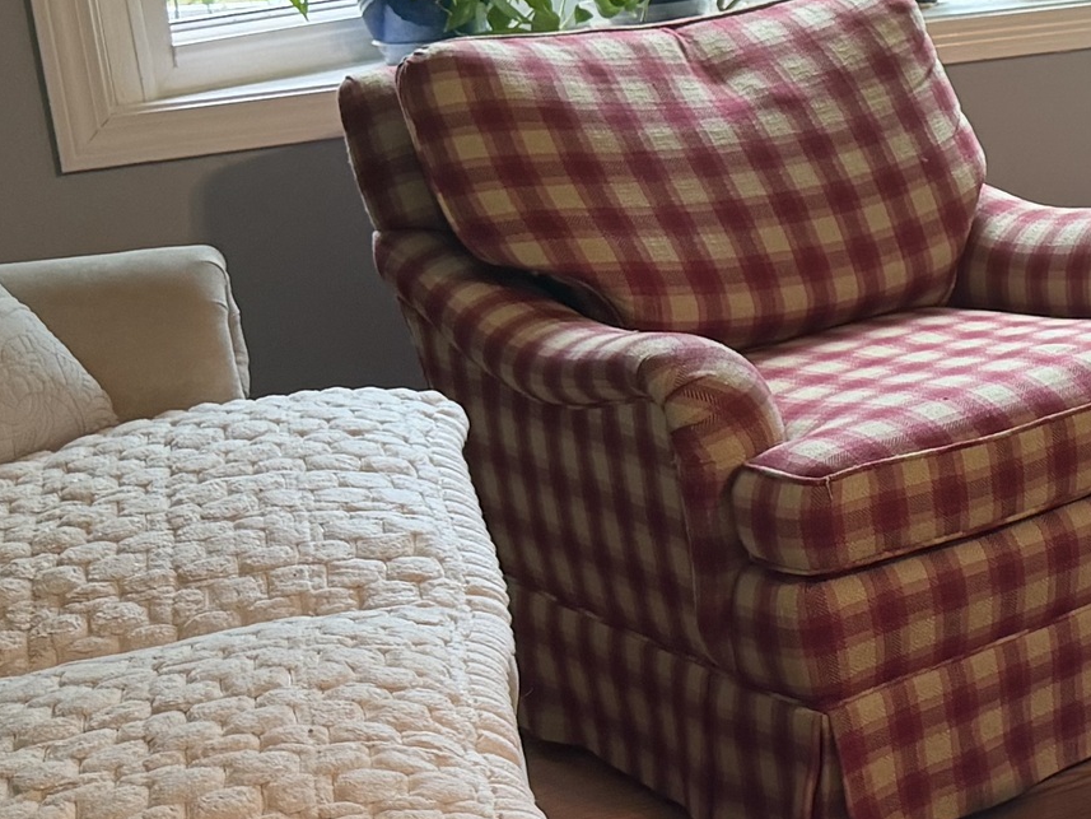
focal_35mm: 86
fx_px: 2711
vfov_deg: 17.1
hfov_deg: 19.7
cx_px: 1645
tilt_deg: -12.2
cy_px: 215
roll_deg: +3.4
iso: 200
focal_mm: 6.76
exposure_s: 1/60
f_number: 1.78
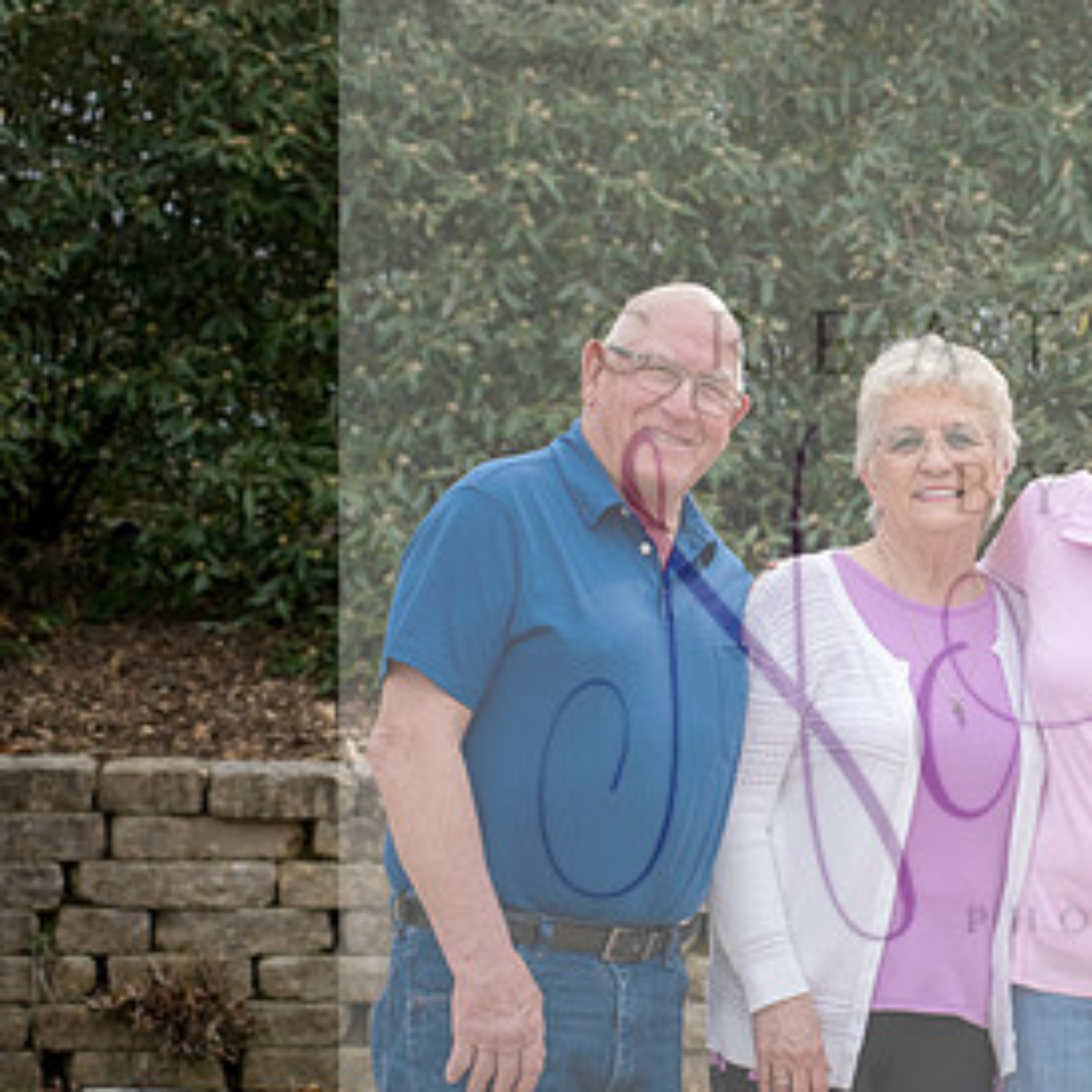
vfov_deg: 12.1
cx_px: 1060
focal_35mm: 144
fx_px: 5139
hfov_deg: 12.0
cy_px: 568
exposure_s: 1/640
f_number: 7.1
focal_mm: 80
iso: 400
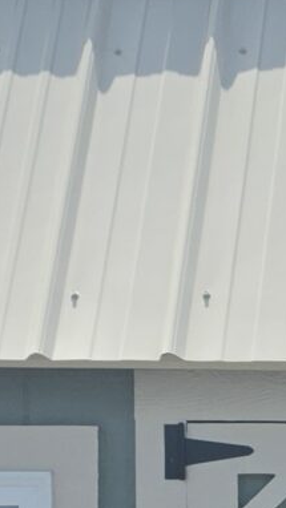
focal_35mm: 168
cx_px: 677
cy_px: 793
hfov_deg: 6.8
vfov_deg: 12.1
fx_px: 2264
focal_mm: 6.3
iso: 80
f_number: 1.7
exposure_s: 1/6355
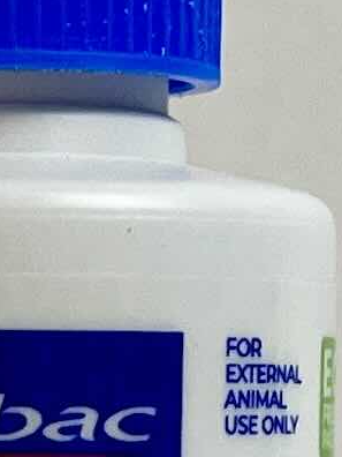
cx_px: -78
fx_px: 3491
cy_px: 762
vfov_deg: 7.3
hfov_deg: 5.6
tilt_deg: -4.6
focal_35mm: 265
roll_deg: -0.8
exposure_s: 1/100
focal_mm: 5.1
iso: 125
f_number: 1.6
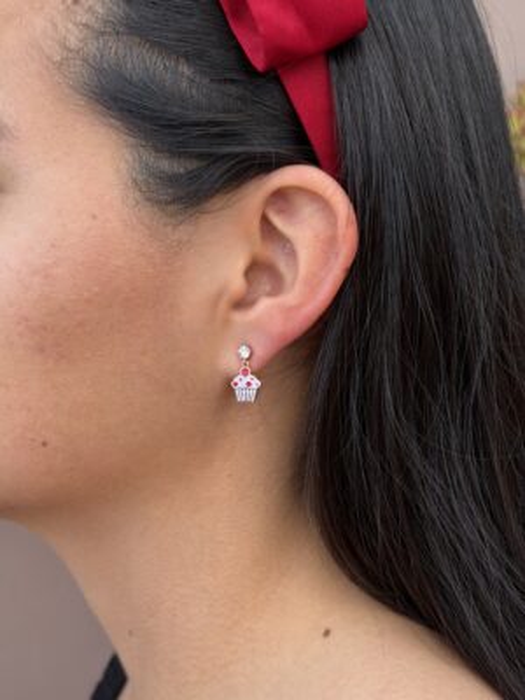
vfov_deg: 39.7
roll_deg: +0.3
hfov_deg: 30.3
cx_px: 262
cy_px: 350
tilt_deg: -9.0
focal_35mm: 48
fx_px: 971
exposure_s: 1/484
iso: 64
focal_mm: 6.76
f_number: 1.78
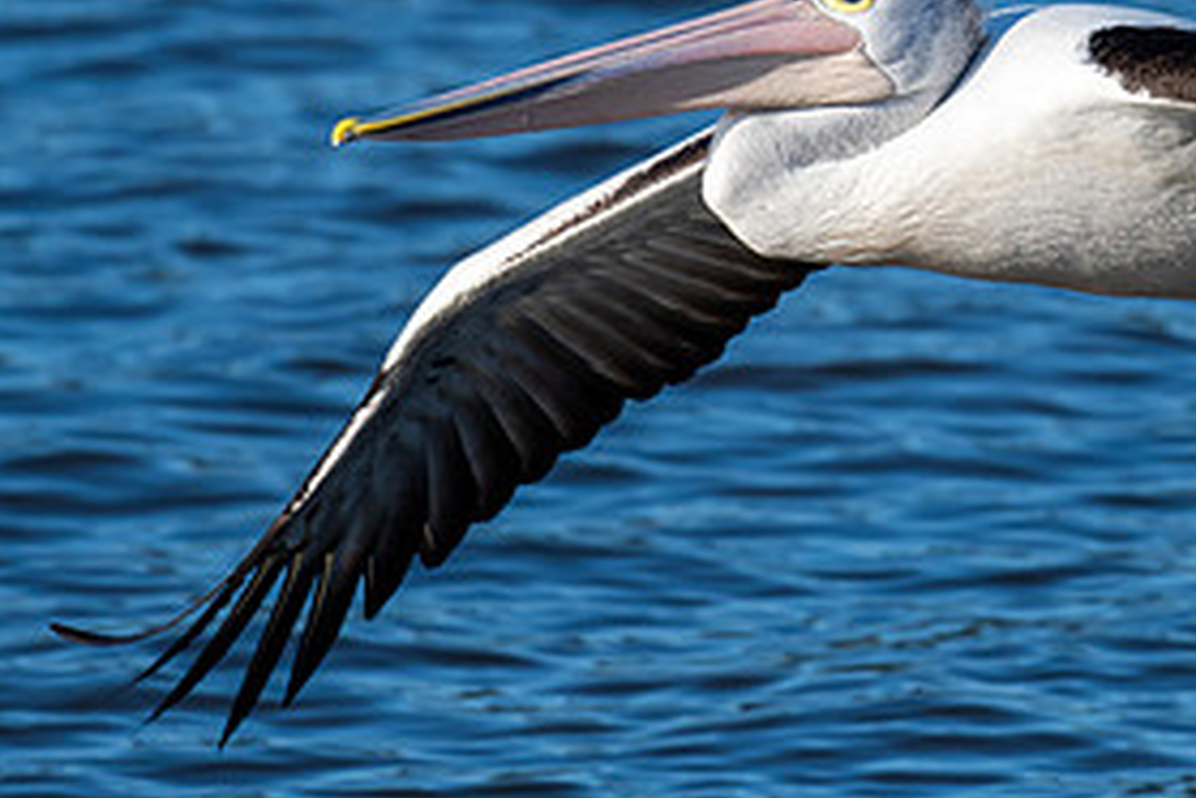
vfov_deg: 1.4
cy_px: 206
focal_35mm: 983
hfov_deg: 2.1
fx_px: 32655
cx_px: 688
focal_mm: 370
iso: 450
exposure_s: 1/3200
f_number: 5.6
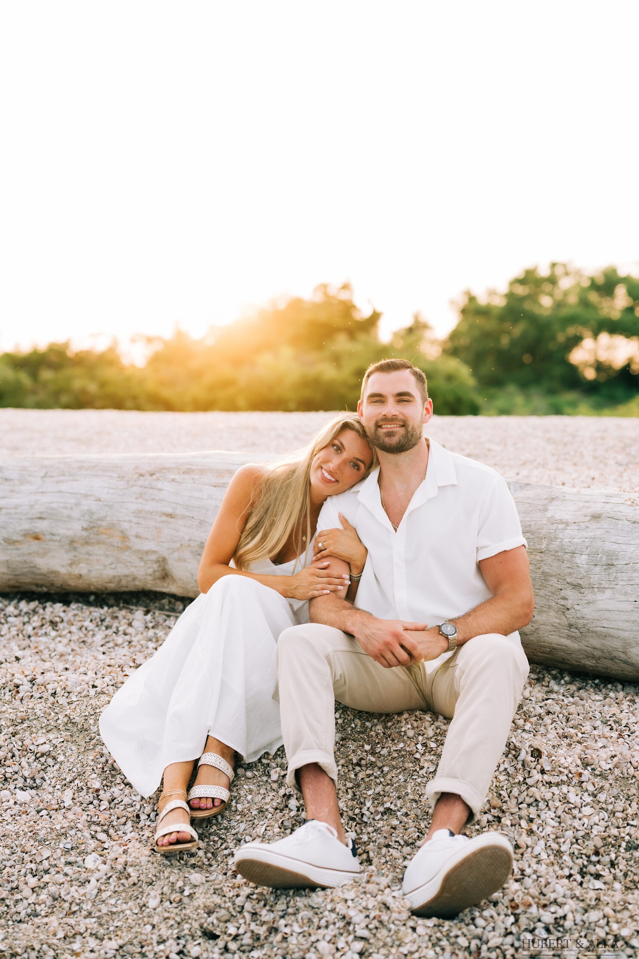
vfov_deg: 39.6
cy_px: 480
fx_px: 1331
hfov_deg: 27.0
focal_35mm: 50
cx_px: 320
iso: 64
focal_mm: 50
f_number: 2
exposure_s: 1/250
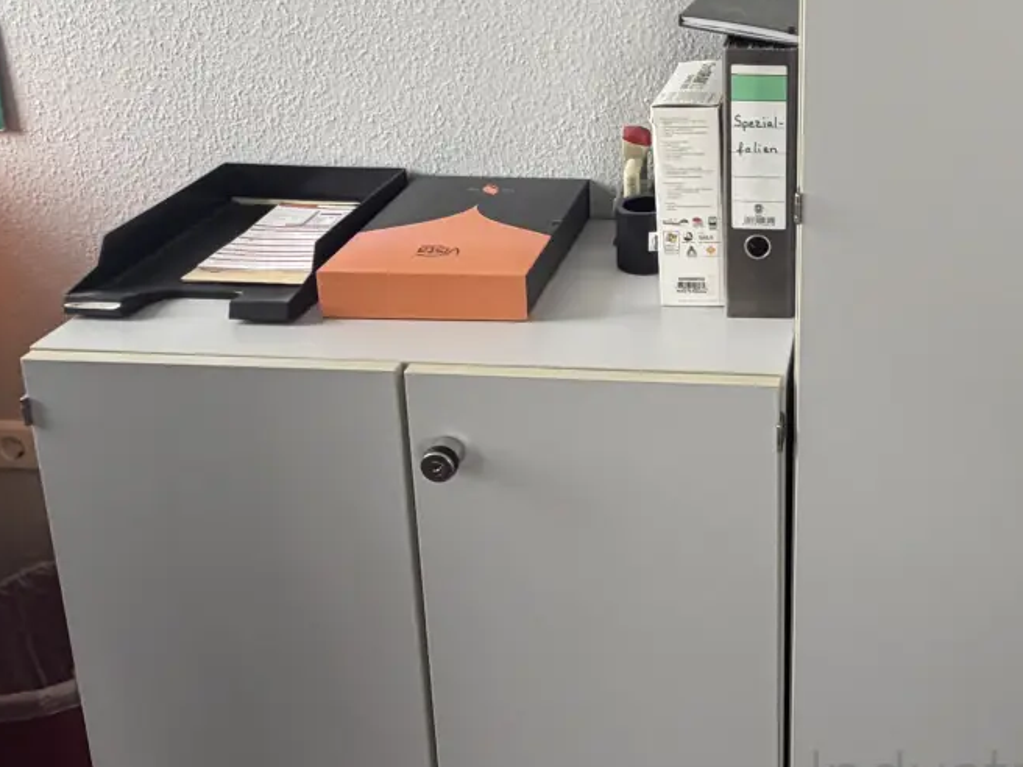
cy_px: 80
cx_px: 903
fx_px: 1212
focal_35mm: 41
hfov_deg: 42.4
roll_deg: -1.8
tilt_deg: -16.3
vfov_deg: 33.3
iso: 250
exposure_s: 1/121
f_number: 2.2
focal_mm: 2.22
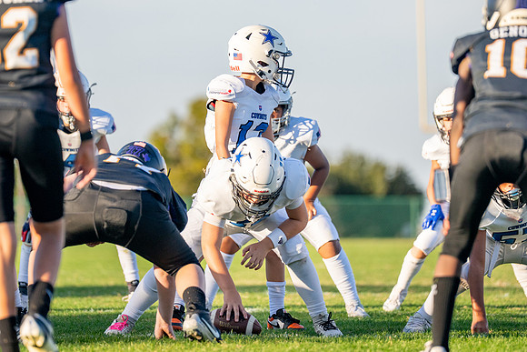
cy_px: 108
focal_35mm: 295
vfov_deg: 4.7
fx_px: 4318
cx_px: 252
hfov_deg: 7.0
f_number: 2.8
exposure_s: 1/2500
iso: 200
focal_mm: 200
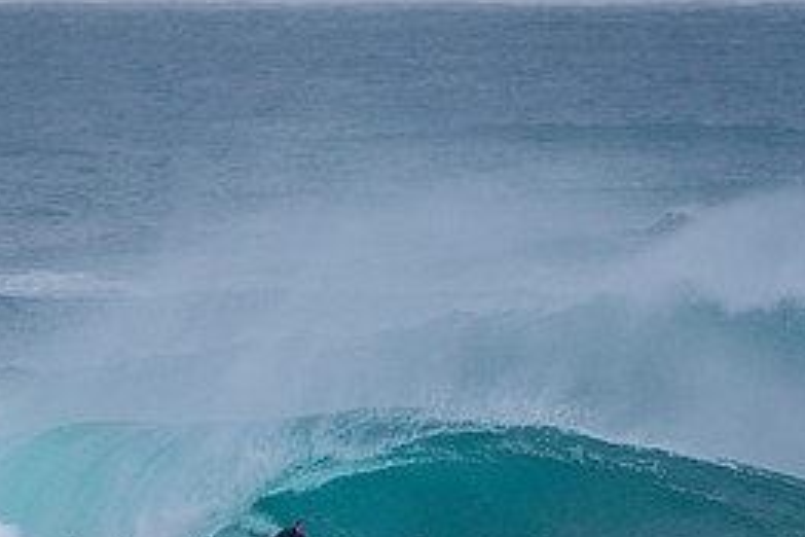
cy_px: 515
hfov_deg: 1.5
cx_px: 350
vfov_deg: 1.0
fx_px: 30476
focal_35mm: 1363
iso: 500
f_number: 5.6
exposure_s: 1/1250
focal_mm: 500
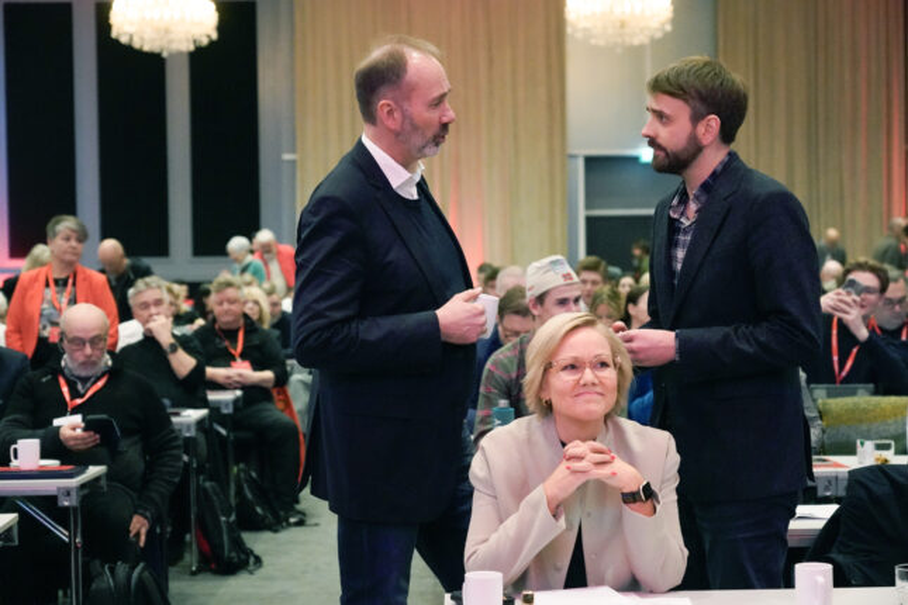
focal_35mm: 71
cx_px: 454
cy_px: 302
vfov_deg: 19.2
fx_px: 1791
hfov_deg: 28.5
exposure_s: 1/160
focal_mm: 71
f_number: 5
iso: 12800
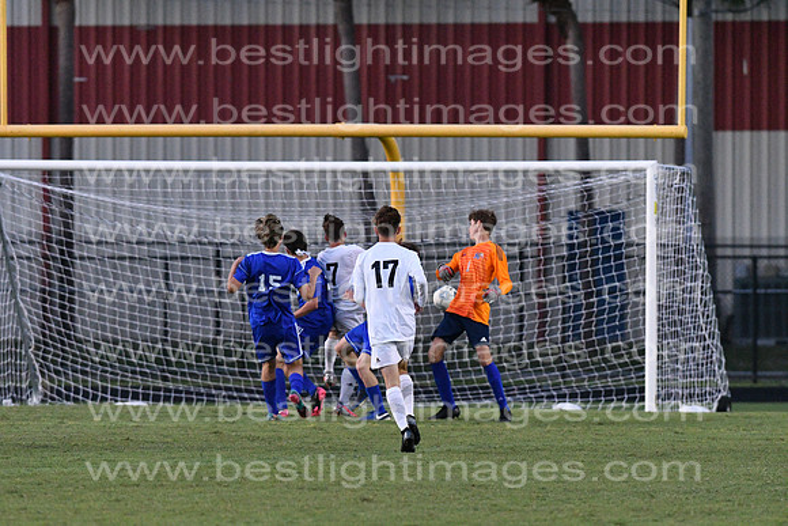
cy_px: 263
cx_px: 394
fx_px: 9852
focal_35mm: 450
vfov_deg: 3.1
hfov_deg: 4.6
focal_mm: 300
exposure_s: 1/800
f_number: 4
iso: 8000
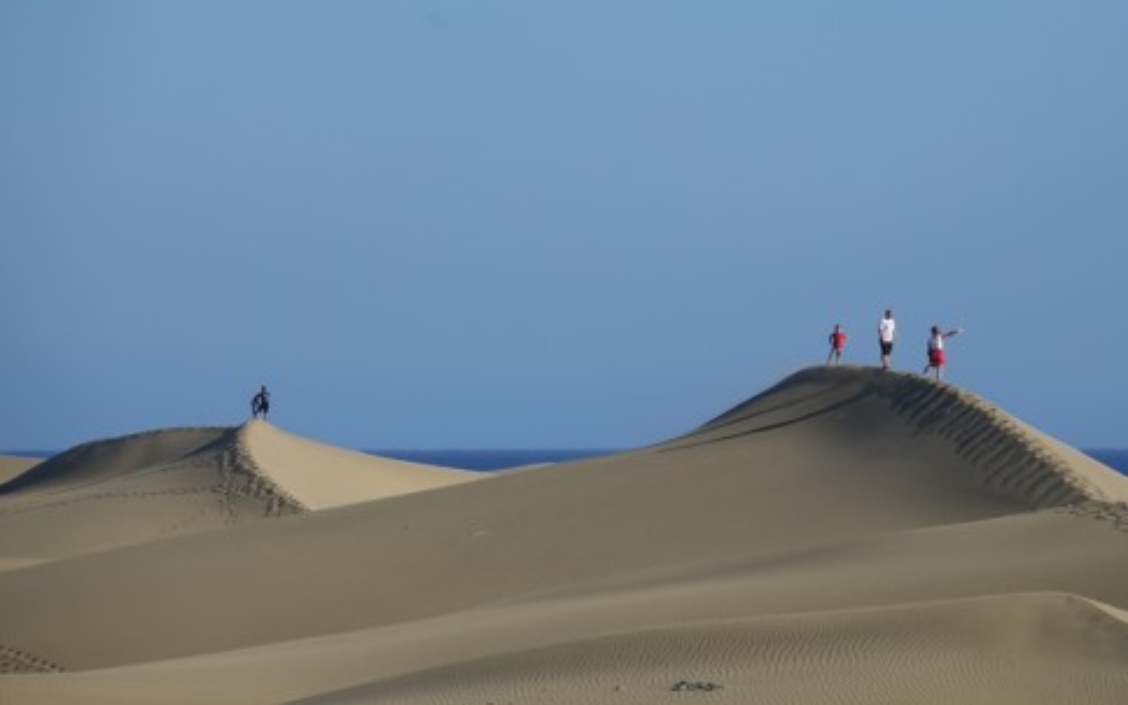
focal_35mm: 280
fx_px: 8609
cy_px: 315
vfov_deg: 4.7
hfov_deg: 7.5
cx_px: 698
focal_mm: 81.1
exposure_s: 1/1000
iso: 100
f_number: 4.5
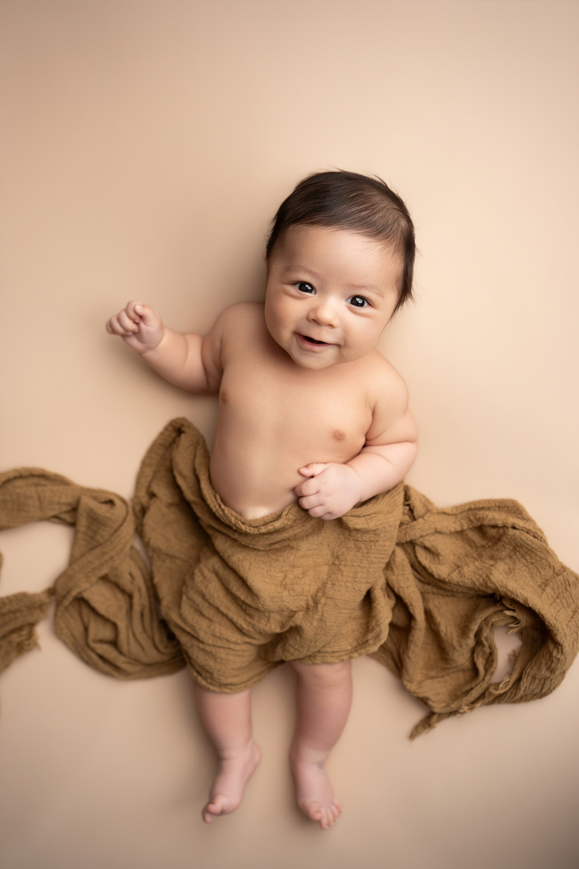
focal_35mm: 35
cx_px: 290
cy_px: 434
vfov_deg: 54.4
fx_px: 844
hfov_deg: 37.9
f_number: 2.5
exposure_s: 1/160
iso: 100
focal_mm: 35
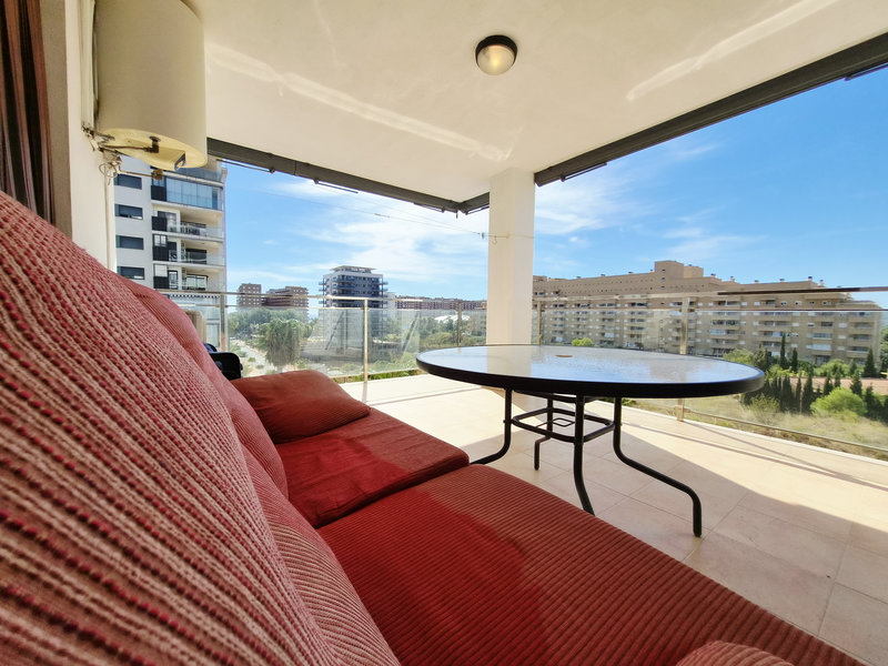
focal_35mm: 13
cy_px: 333
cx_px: 444
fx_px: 333
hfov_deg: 106.2
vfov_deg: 89.9
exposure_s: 1/3760
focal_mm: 1.7
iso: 50
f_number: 2.2
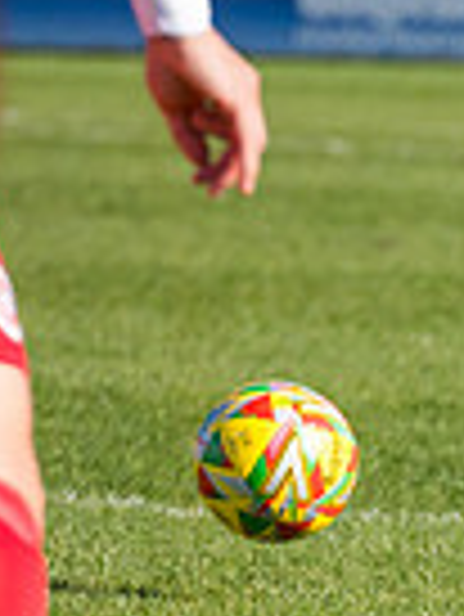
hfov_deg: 1.4
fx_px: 19272
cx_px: -825
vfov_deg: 1.8
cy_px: 69
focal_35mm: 1080
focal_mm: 140
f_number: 4
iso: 100
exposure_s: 1/2500
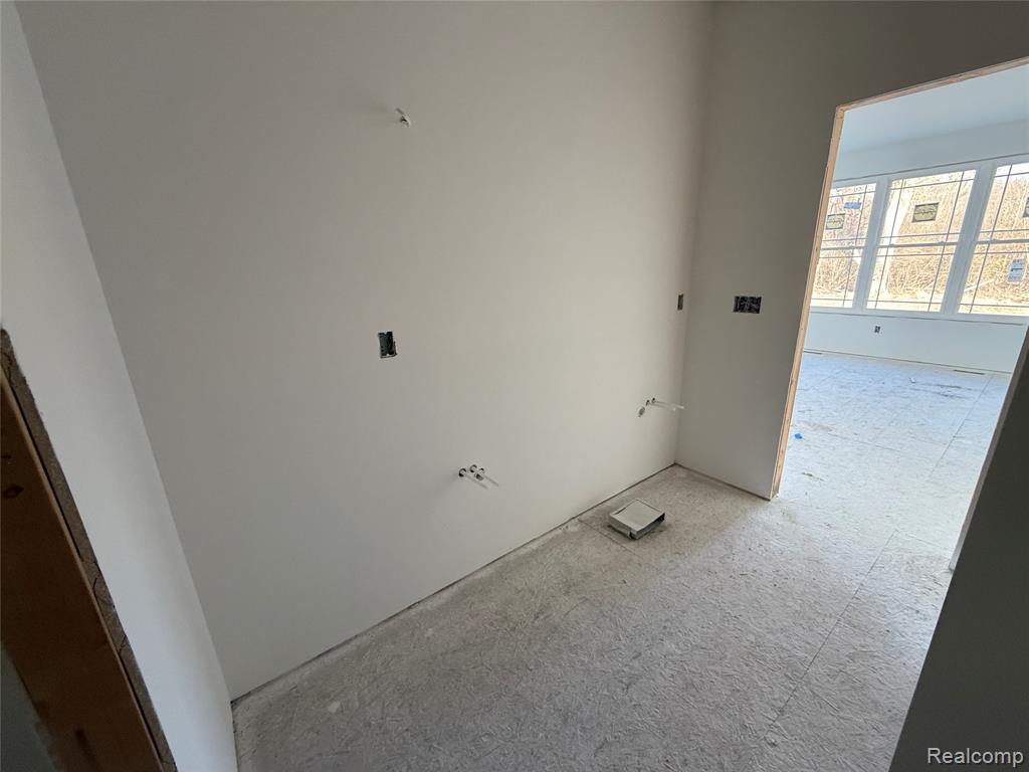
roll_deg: +1.5
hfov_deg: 102.1
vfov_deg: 85.7
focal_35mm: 14
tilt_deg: -16.6
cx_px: 514
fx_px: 416
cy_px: 386
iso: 320
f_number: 2.2
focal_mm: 2.22
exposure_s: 1/65
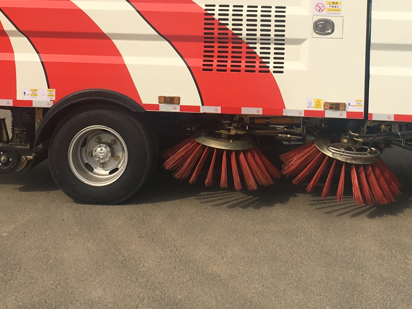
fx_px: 881
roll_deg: -1.3
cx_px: 254
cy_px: 11
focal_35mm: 74
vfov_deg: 19.4
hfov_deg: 26.3
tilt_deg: -0.1
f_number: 2.2
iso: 25
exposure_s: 1/3344
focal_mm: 4.15
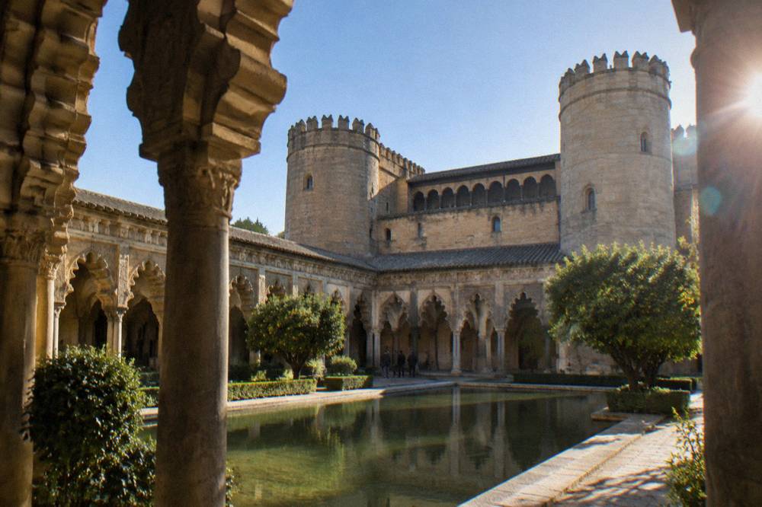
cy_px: 254
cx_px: 381
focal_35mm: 40
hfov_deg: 48.5
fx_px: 846
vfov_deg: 33.4
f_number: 11
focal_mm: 40
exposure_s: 1/80
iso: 320
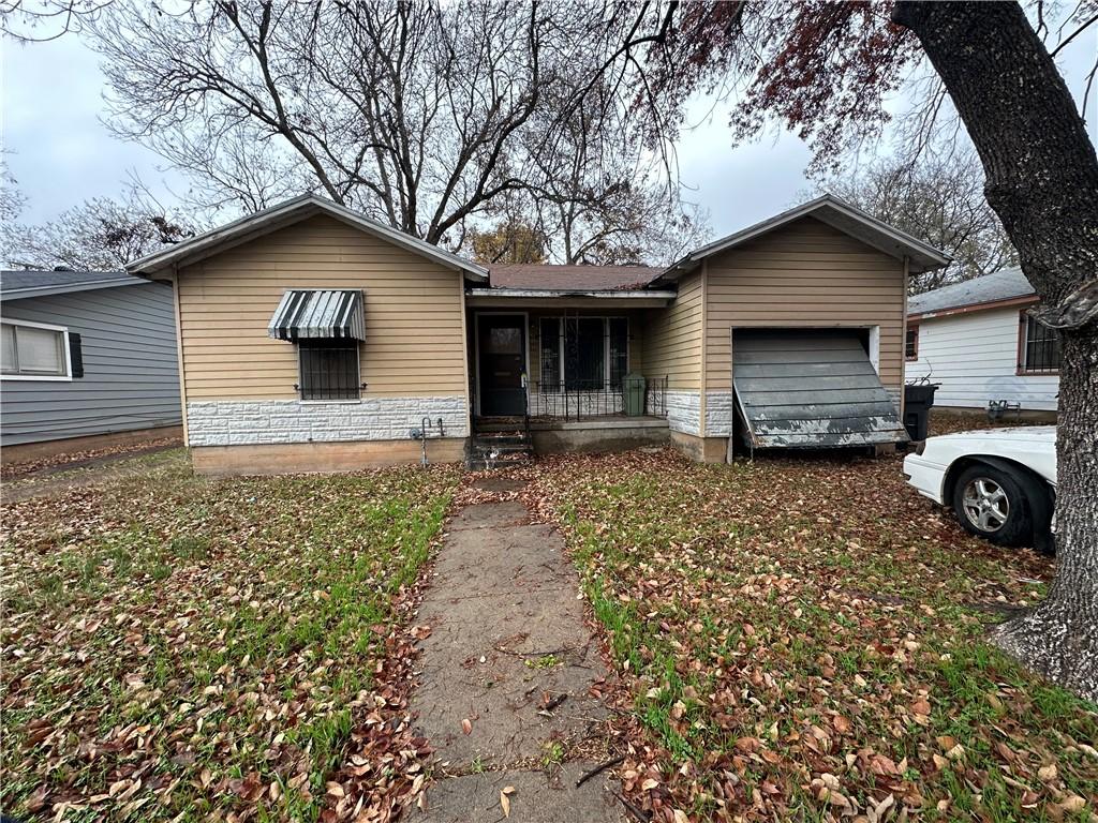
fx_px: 444
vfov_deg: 85.7
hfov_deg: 102.1
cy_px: 412
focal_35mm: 14
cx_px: 549
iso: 64
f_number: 2.2
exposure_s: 1/99
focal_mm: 2.22
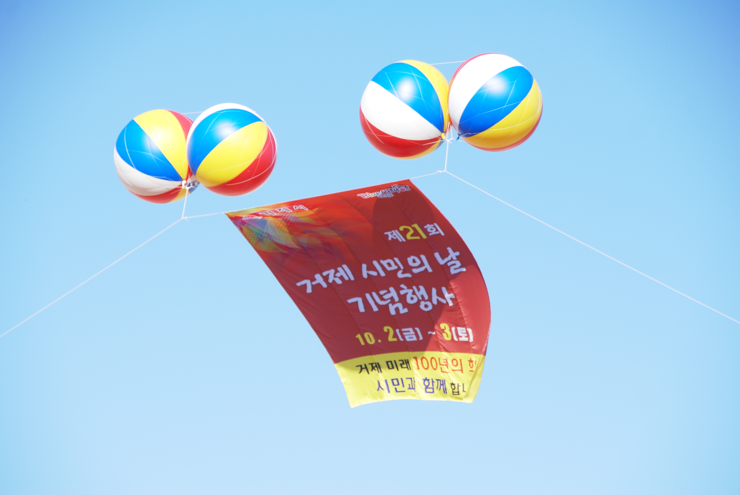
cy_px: 248
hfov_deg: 11.4
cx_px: 370
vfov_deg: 7.7
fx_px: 3704
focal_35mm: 180
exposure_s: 1/250
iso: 100
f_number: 6.3
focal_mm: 120
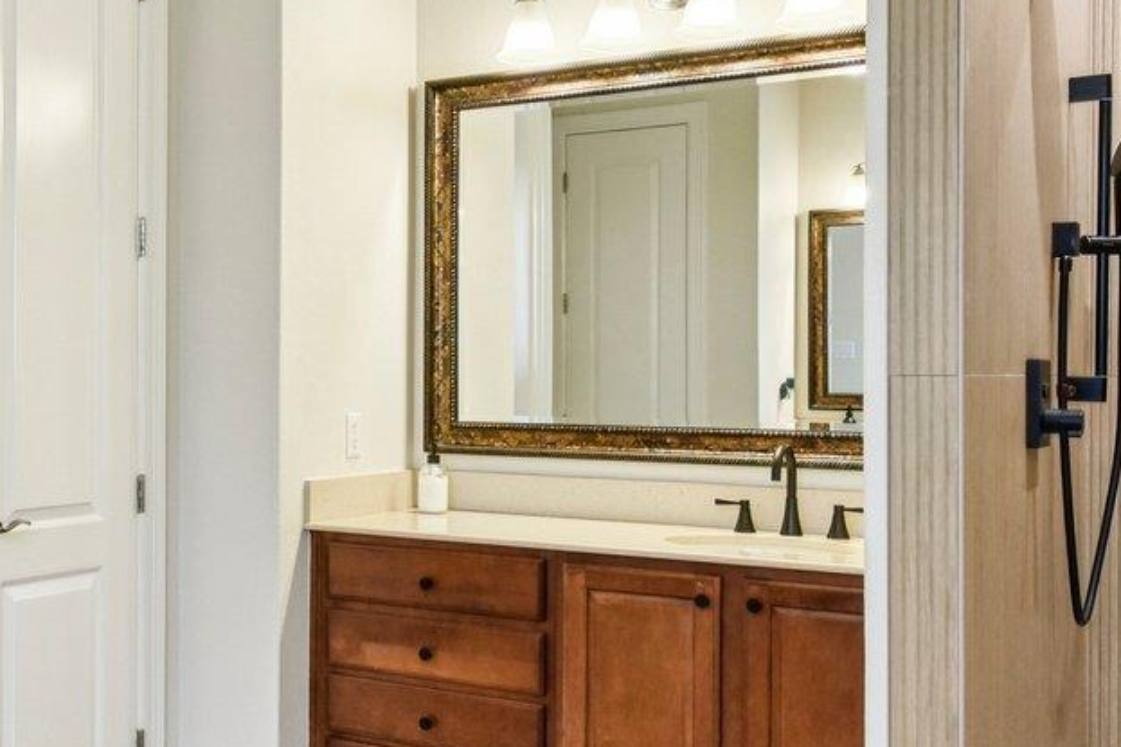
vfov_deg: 29.2
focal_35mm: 46
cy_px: 411
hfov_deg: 39.8
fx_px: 1432
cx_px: 128
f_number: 8
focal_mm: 14
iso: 720
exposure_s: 1/15
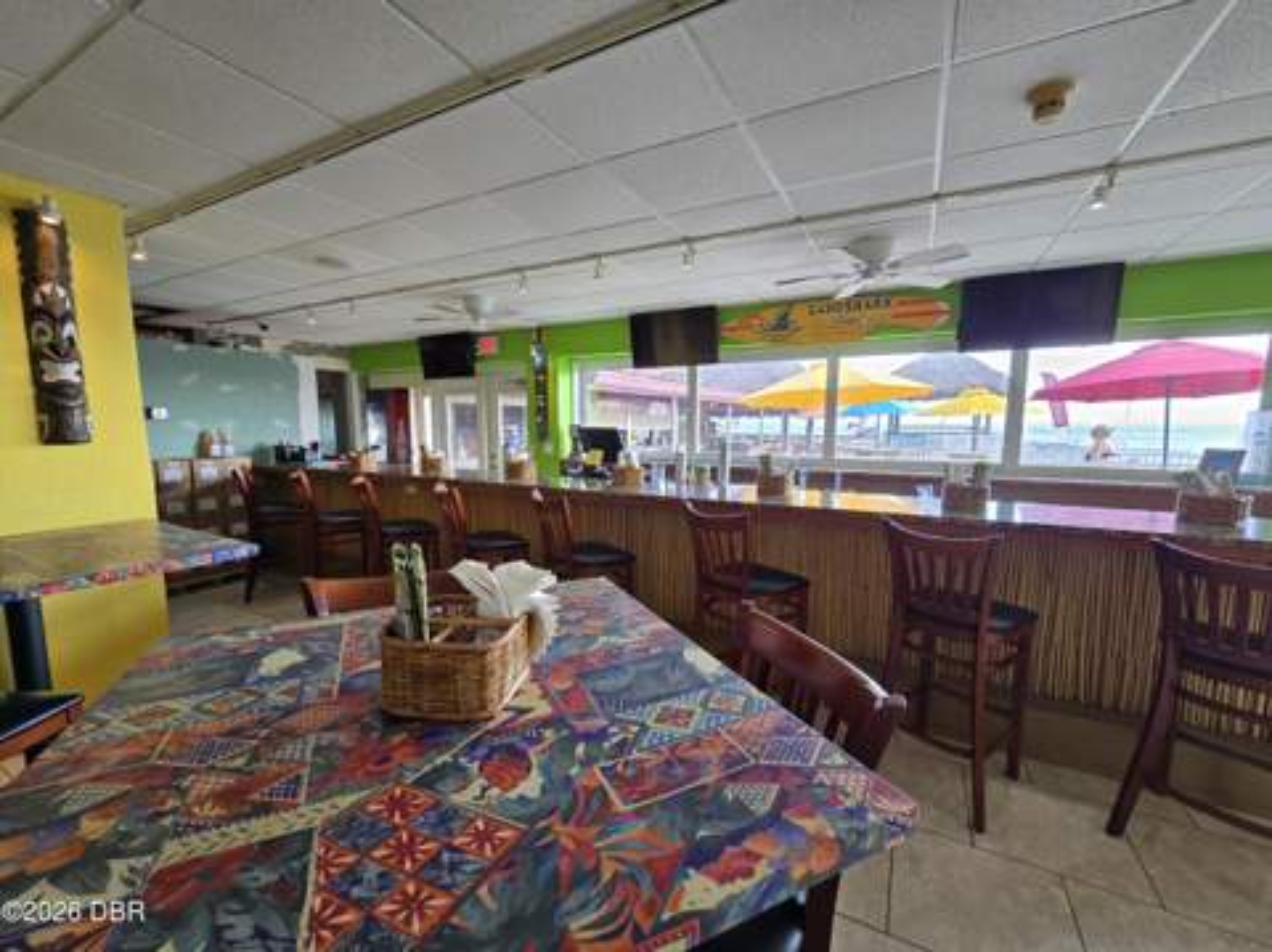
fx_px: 477
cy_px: 476
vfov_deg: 89.8
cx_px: 636
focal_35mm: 13
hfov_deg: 106.2
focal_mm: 2.2
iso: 80
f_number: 2.2
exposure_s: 1/60
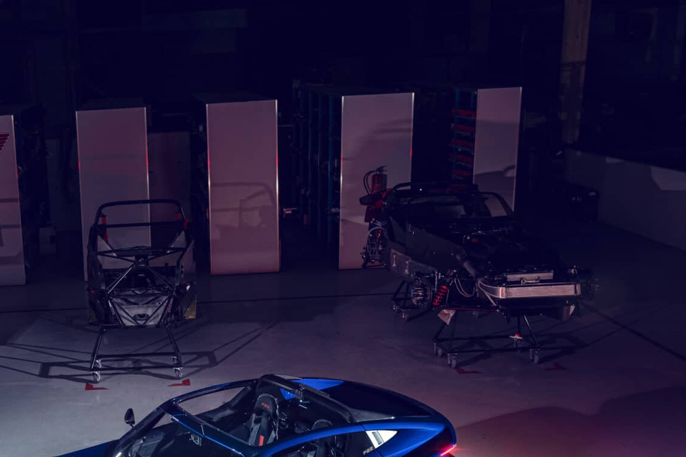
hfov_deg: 34.9
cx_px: 80
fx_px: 1029
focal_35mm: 54
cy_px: 384
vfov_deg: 24.5
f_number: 6.3
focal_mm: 30
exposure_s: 1/4
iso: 800
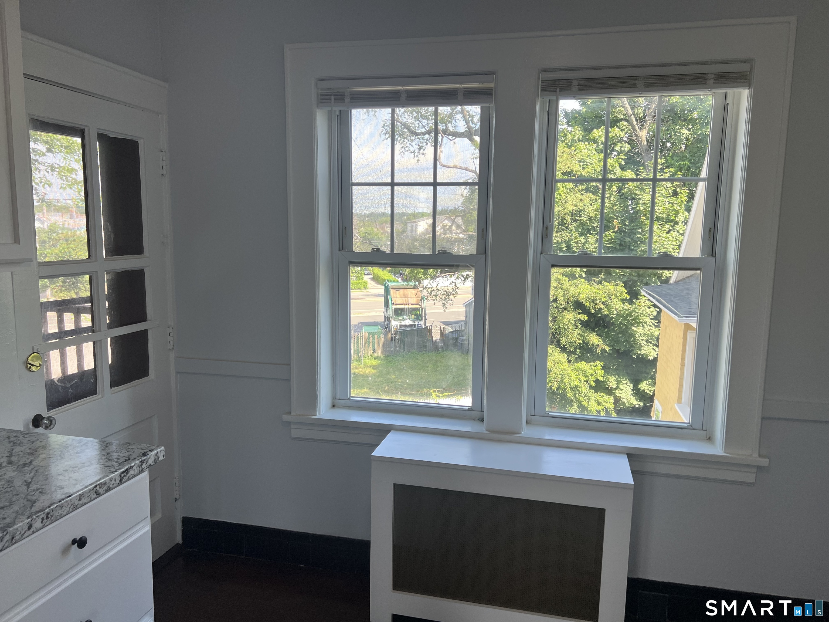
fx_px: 623
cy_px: 311
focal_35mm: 26
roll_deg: -1.3
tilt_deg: -8.2
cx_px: 414
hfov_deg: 67.3
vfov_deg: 53.1
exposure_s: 1/243
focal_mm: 5.7
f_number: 1.5
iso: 40
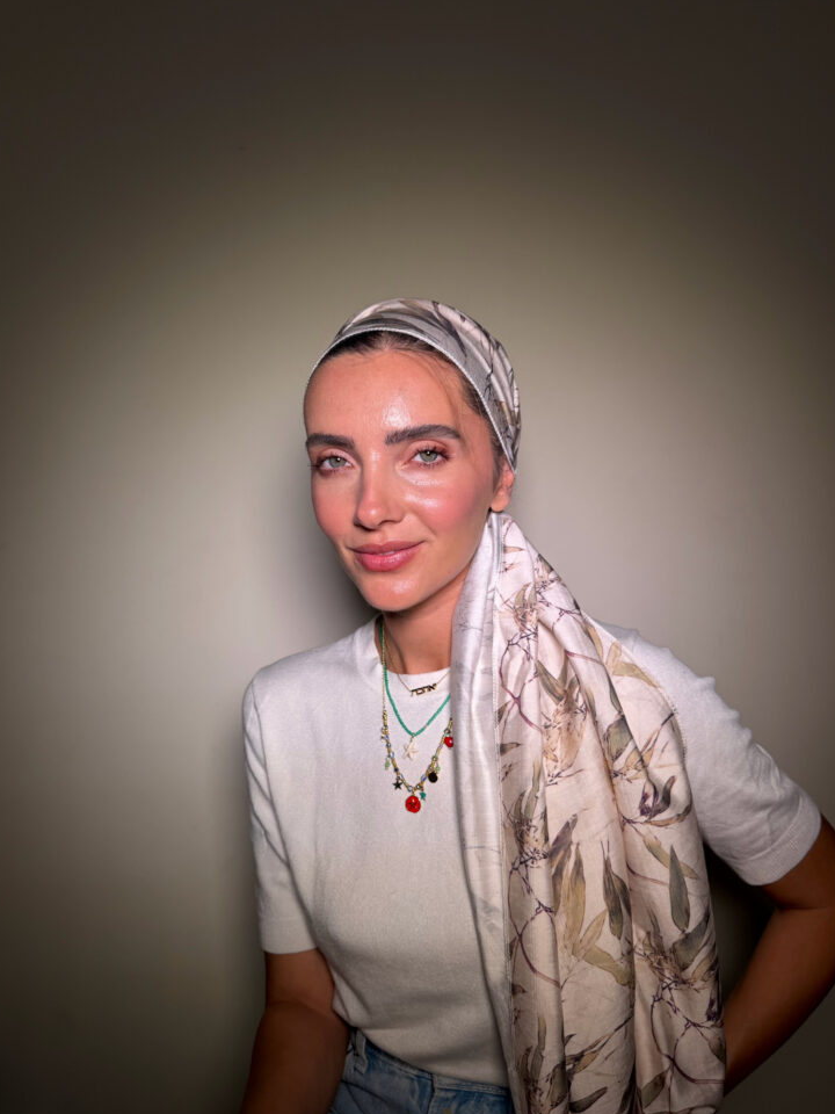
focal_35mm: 25
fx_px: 804
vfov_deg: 69.4
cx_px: 427
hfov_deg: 54.9
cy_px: 577
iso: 64
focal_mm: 6.76
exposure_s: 1/268
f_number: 1.78
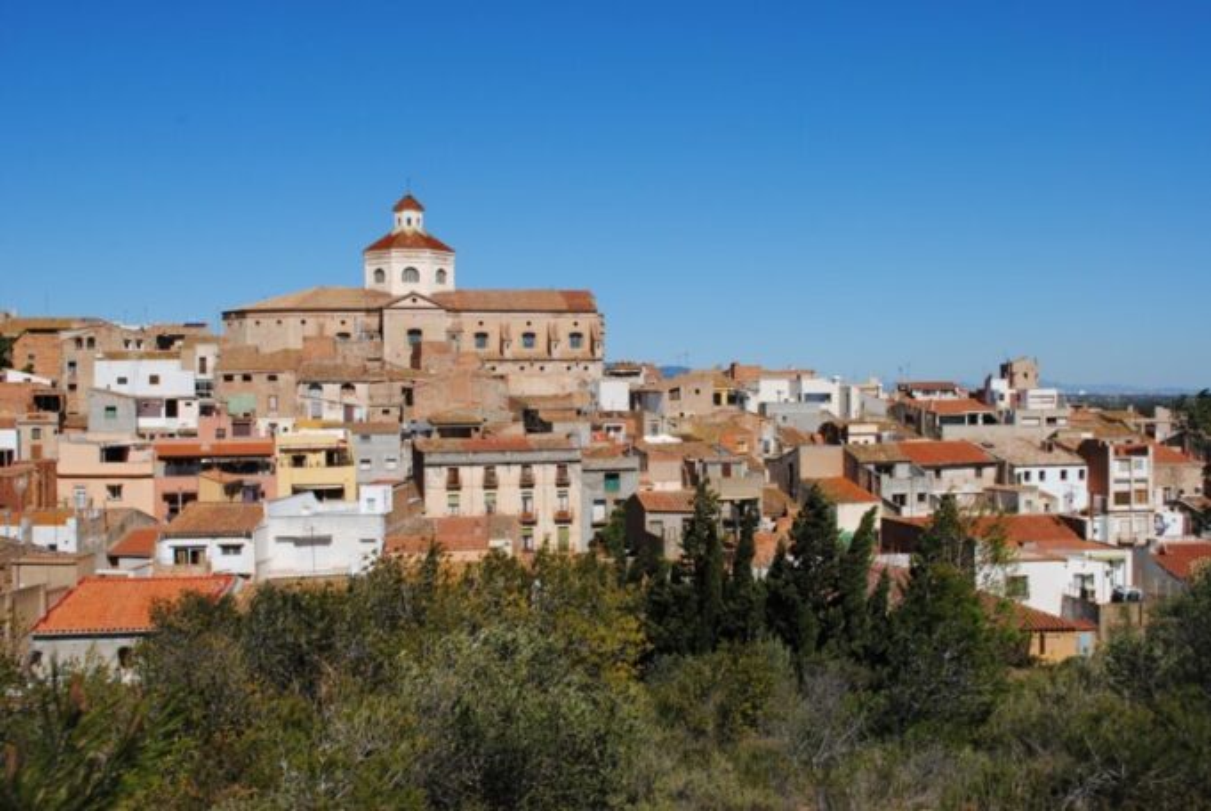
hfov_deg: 49.5
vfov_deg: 34.3
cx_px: 606
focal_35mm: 39
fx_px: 1314
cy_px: 406
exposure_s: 1/400
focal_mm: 26
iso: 100
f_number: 10
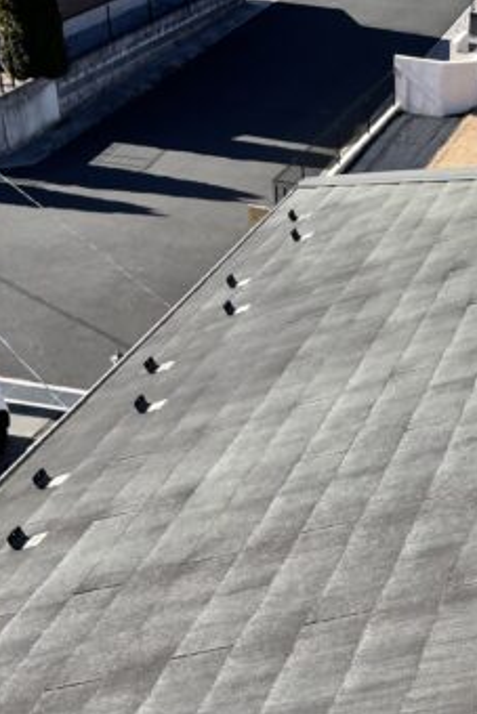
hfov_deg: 20.4
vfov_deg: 32.5
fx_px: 1211
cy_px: 500
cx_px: 618
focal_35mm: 61
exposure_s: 1/2212
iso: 32
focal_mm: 4.2
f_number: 1.6
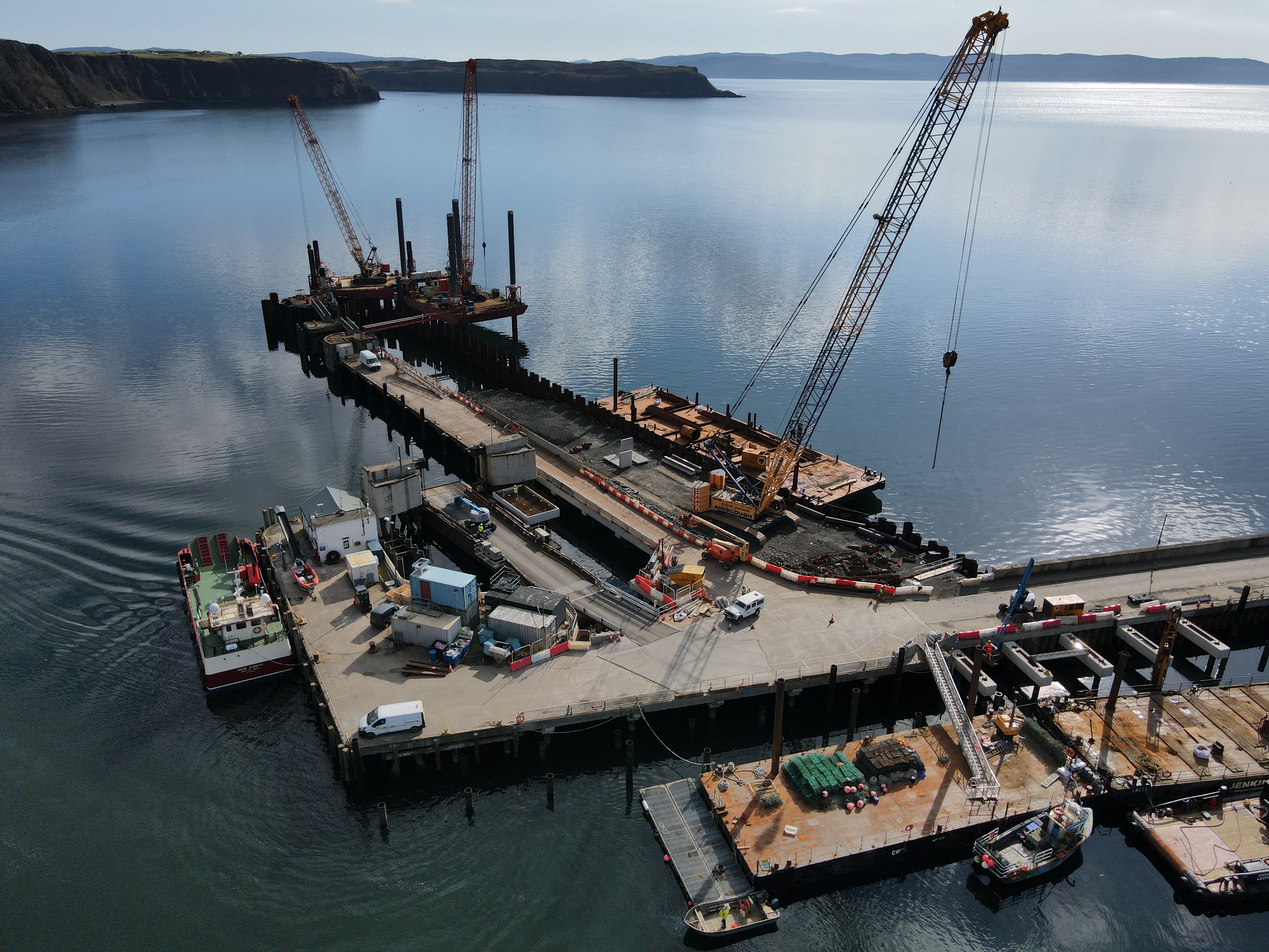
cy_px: 476
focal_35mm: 24
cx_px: 634
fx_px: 880
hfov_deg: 71.6
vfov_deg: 56.8
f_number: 2.8
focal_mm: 4.5
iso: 100
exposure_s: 1/1500
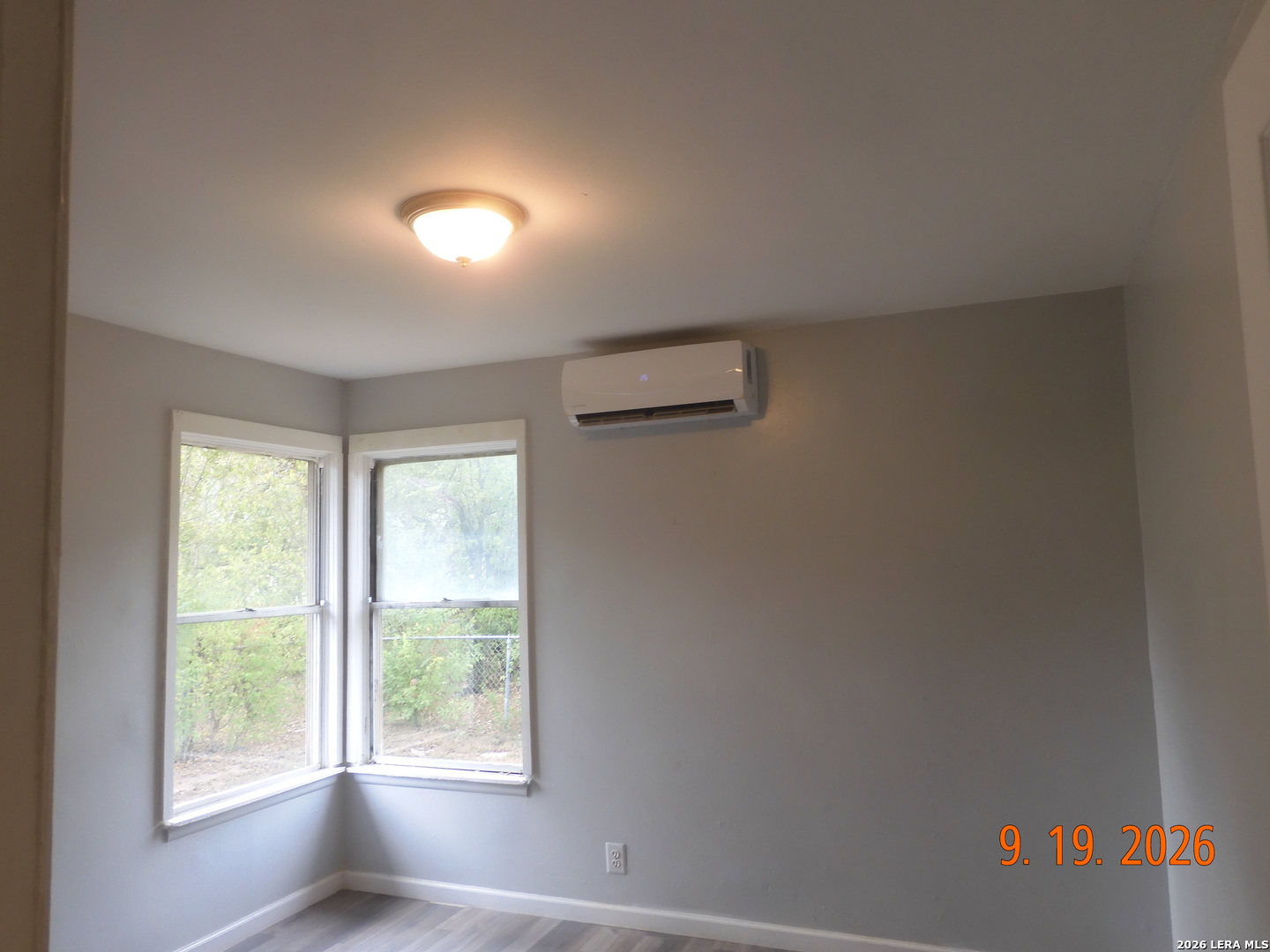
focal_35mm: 24
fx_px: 881
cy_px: 476
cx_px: 635
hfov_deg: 71.6
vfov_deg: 56.8
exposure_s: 1/30
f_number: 3.4
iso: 100
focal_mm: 4.3
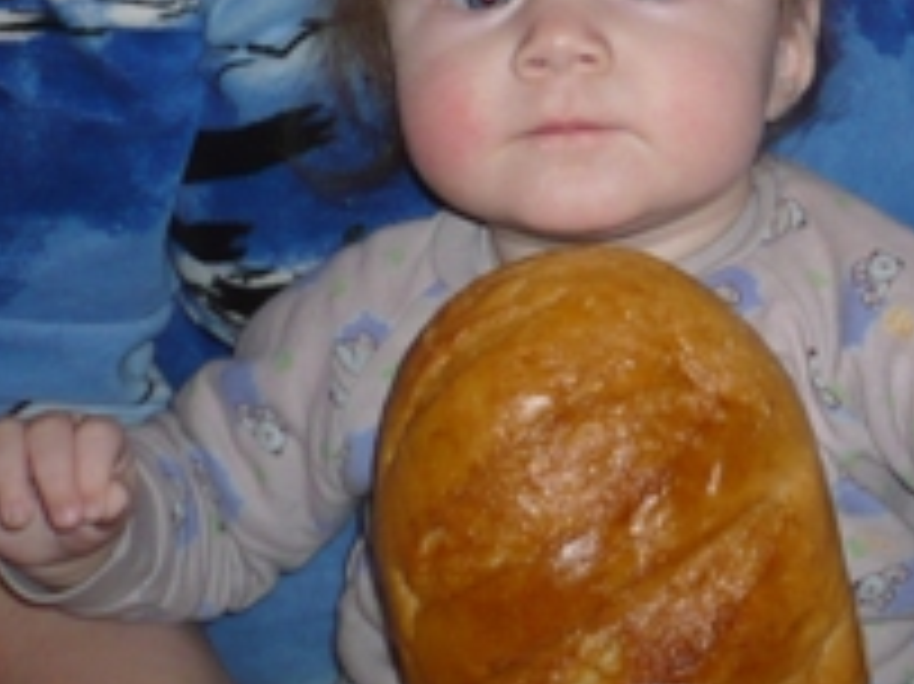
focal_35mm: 97
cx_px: 768
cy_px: -122
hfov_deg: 20.0
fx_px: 2560
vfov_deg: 14.8
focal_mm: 5.8
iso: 100
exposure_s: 1/30
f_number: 2.8
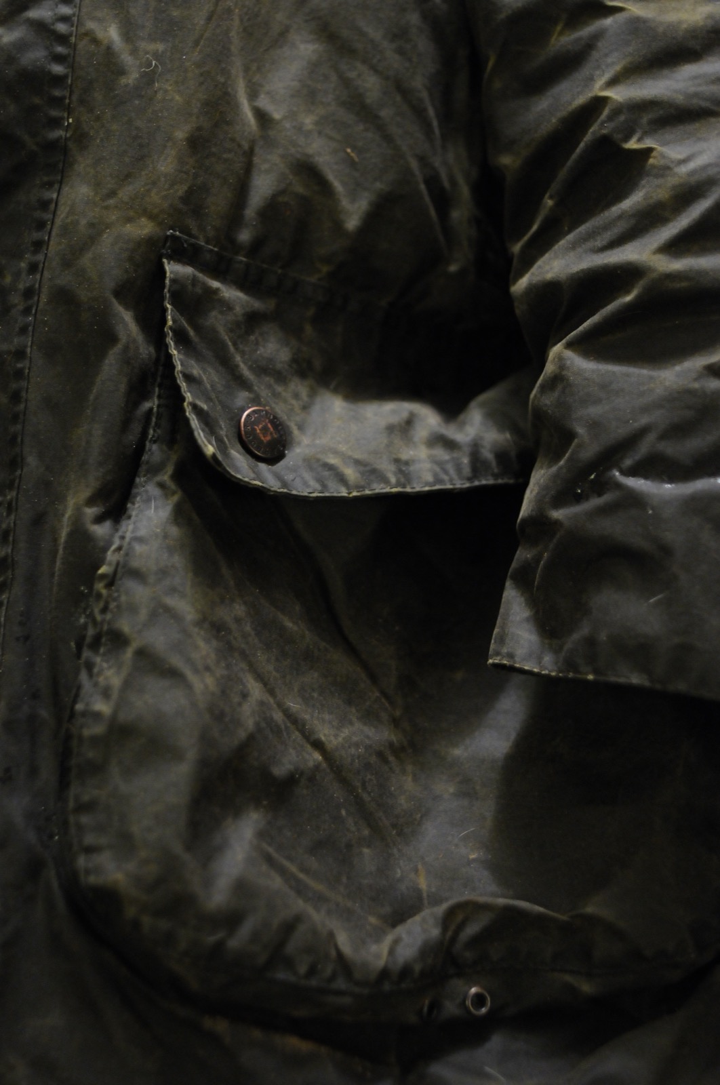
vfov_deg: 37.9
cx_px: 360
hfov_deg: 25.7
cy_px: 542
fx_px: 1580
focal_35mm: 52
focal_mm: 35
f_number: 2
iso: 1600
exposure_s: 1/40
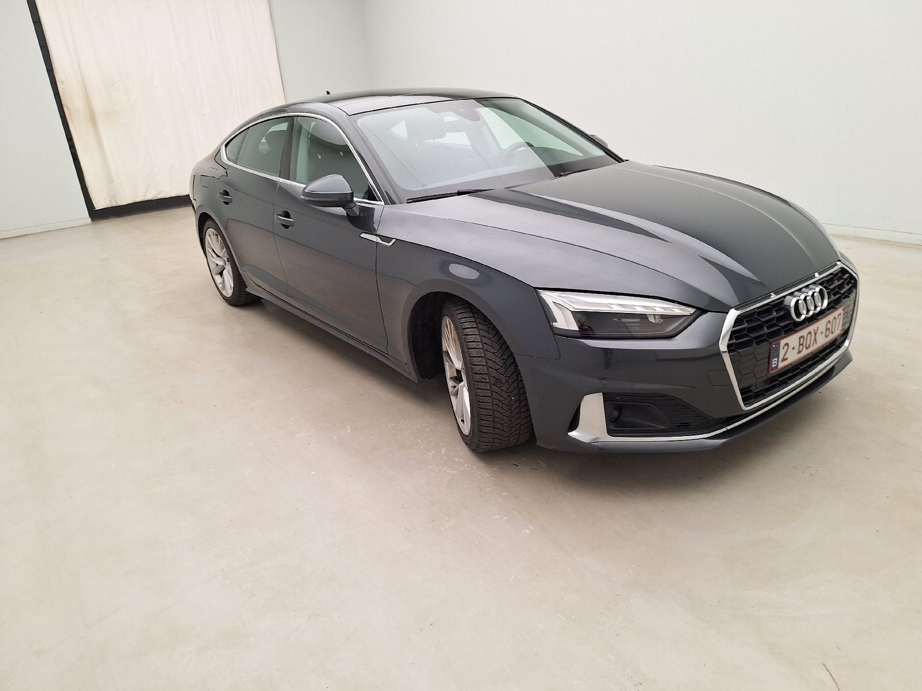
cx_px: 461
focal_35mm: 23
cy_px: 346
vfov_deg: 58.9
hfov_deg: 73.9
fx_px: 613
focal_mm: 5.54
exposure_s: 1/100
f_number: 1.8
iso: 50
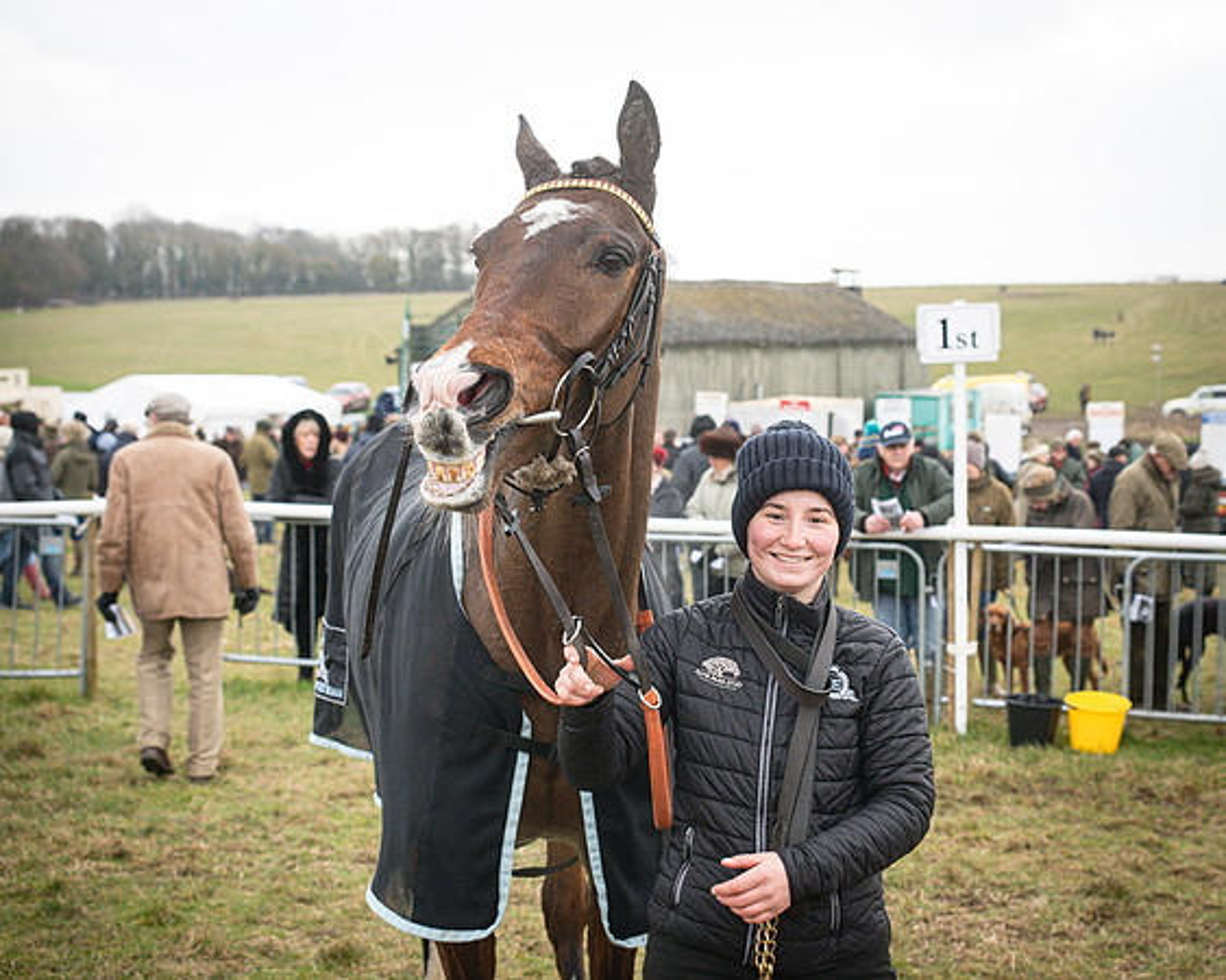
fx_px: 2132
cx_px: 768
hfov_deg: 31.9
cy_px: 469
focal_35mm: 59
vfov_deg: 25.9
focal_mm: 50
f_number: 5
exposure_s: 1/1000
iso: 640
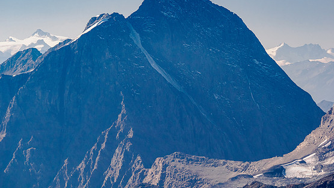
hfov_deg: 6.9
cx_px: 165
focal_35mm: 314
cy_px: 58
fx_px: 2780
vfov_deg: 3.9
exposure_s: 1/320
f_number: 8
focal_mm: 138
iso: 320
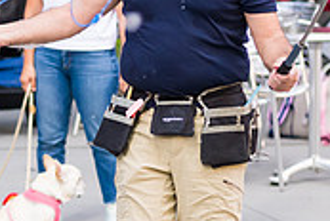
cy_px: -47
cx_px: 44
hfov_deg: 8.2
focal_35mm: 251
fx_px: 2305
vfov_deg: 5.5
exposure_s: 1/800
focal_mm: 75
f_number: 3.2
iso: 800
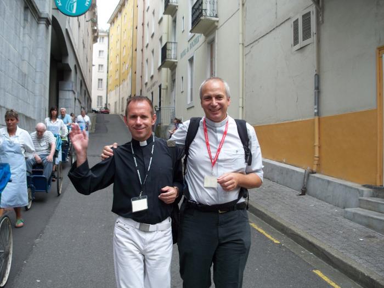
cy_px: 144
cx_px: 192
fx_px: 410
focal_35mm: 37
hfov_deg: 50.1
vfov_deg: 38.7
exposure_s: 1/125
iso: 64
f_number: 3.4
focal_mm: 7.9
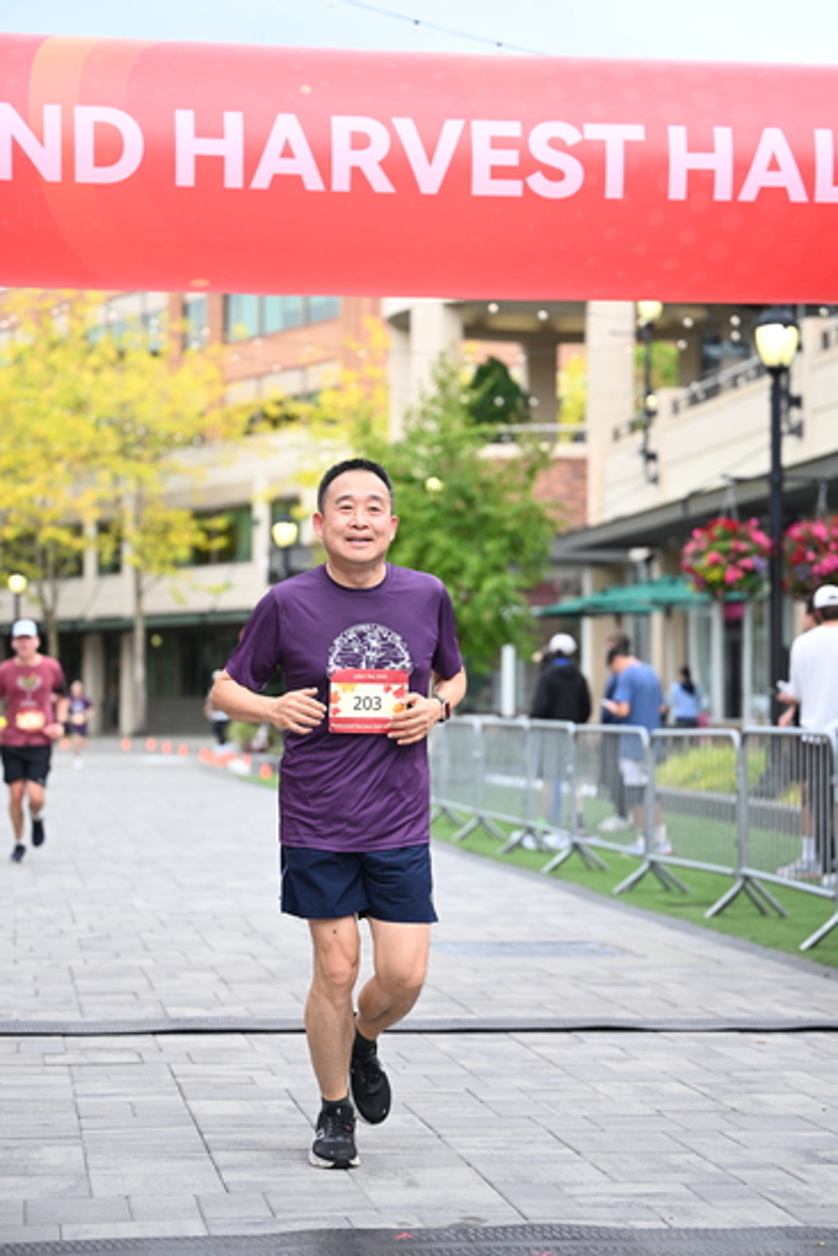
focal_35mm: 79
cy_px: 628
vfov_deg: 25.7
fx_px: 2756
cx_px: 419
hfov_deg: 17.3
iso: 640
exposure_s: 1/1250
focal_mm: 79
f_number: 2.8
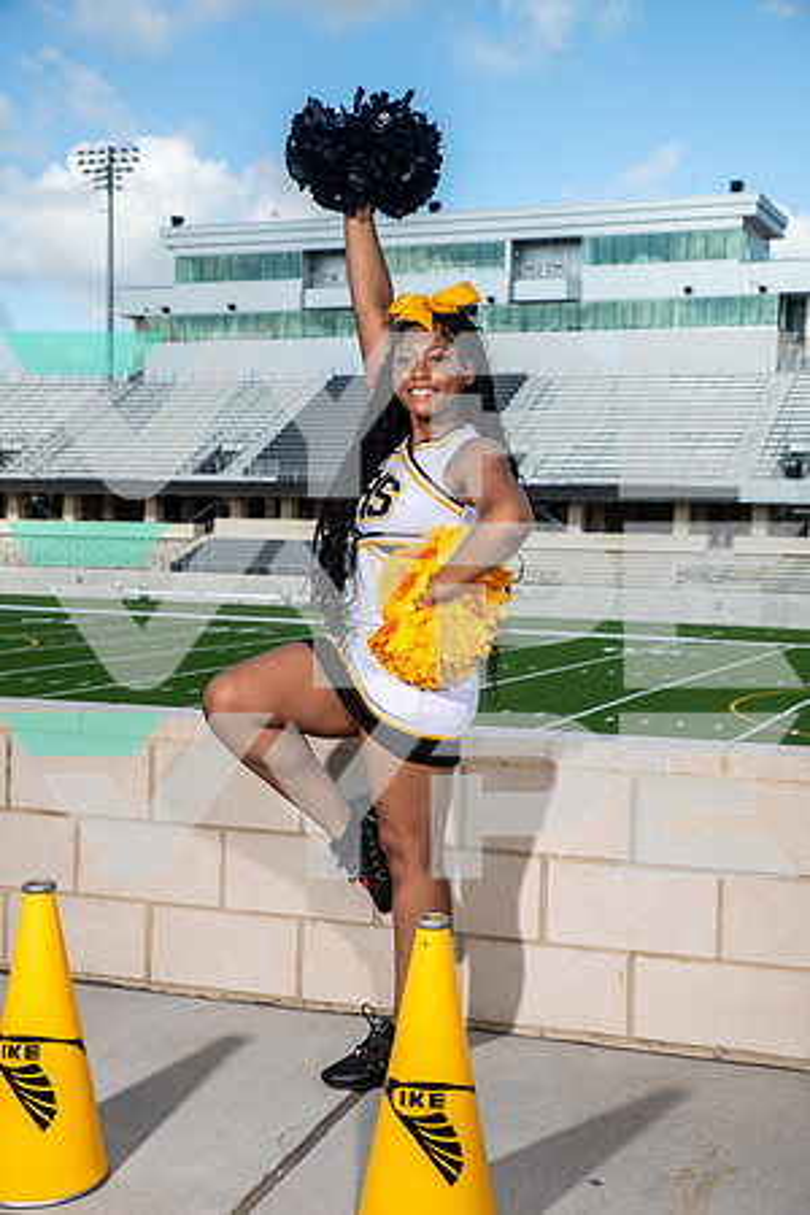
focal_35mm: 50
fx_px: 1687
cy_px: 608
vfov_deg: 39.6
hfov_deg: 27.0
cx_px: 405
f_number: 7.1
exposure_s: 1/320
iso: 100
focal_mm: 50
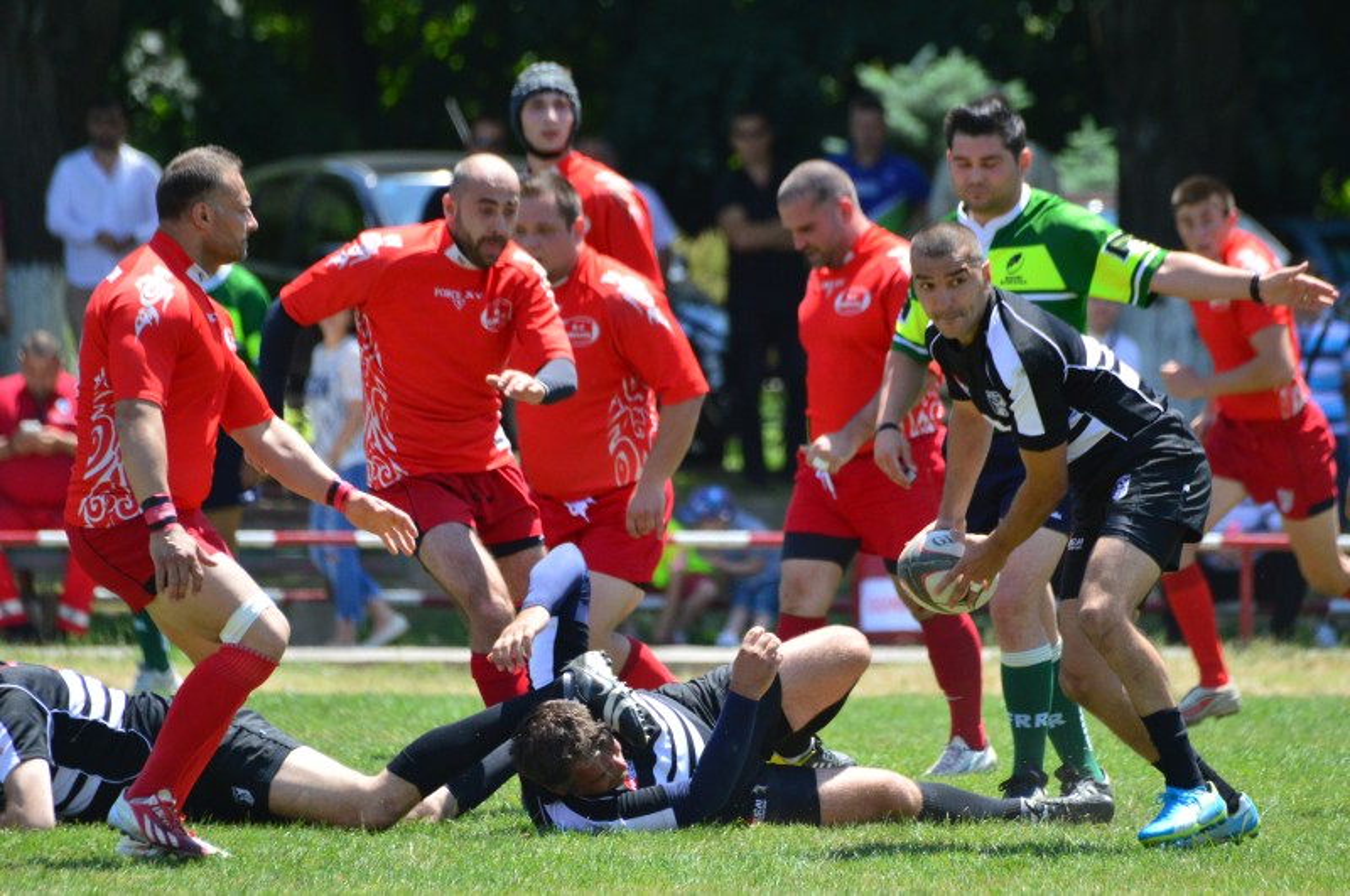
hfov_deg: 4.6
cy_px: 448
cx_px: 675
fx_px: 16851
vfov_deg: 3.0
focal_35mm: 450
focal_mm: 300
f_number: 5.6
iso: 800
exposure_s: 1/1600
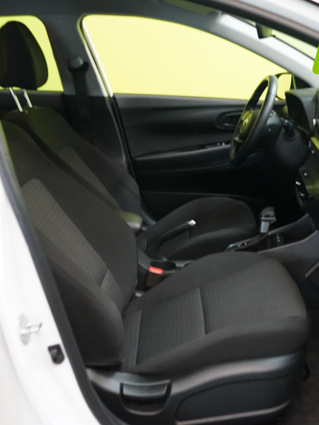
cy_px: 214
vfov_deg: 45.8
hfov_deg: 34.5
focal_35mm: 41
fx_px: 504
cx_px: 232
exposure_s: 1/30
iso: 6400
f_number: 7.1
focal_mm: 28
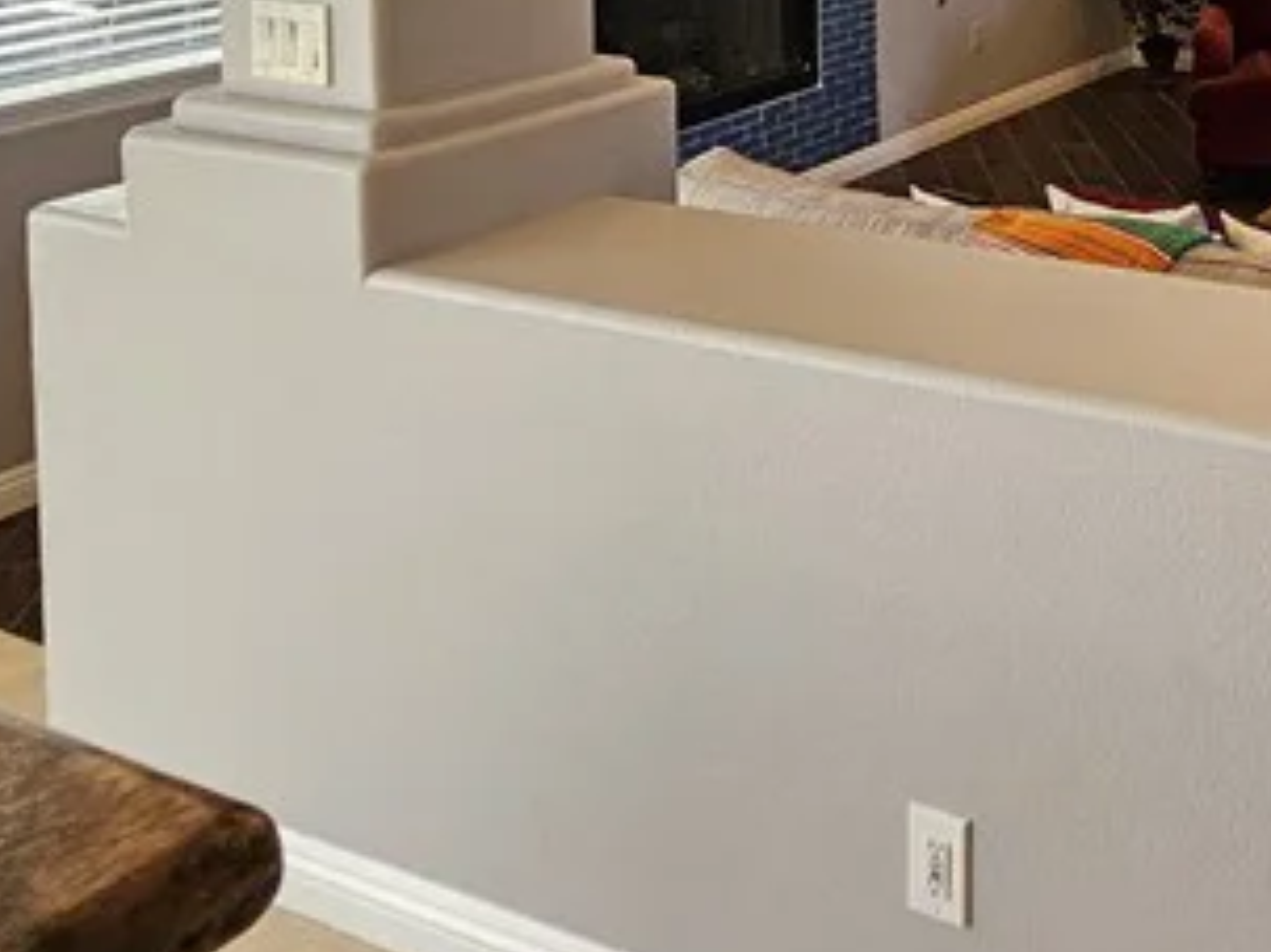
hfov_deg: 35.4
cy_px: -260
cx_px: 1460
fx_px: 1615
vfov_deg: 27.7
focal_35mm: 44
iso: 80
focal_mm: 1.7
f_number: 2.2
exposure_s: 1/60
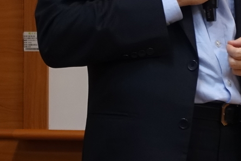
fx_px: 2022
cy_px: -15
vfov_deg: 4.5
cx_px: 189
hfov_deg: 6.8
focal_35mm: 302
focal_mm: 25.7
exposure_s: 1/80
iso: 320
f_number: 2.8
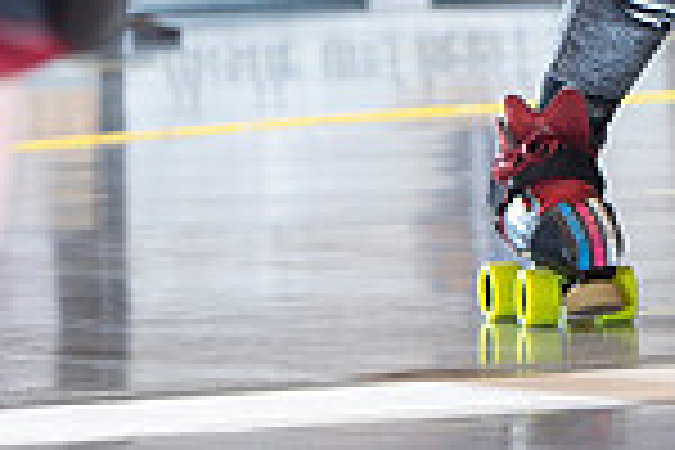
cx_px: 1053
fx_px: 8849
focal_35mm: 472
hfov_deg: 4.3
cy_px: -416
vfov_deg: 2.9
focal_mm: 122
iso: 640
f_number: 5.6
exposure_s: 1/160
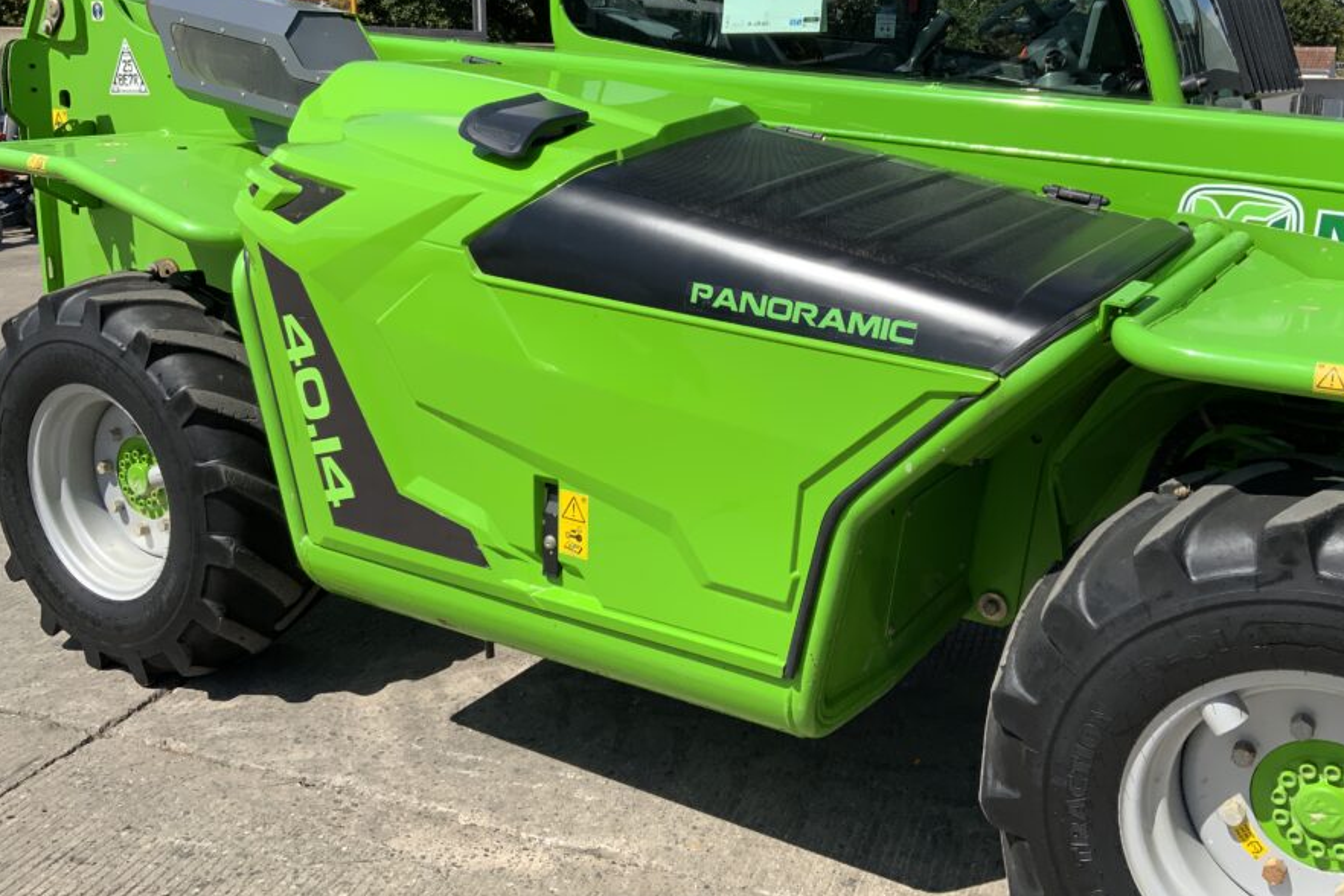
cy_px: 349
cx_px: 725
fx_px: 1307
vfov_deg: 37.7
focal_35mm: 35
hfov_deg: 54.4
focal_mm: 3
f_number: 1.8
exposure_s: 1/1848
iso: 16
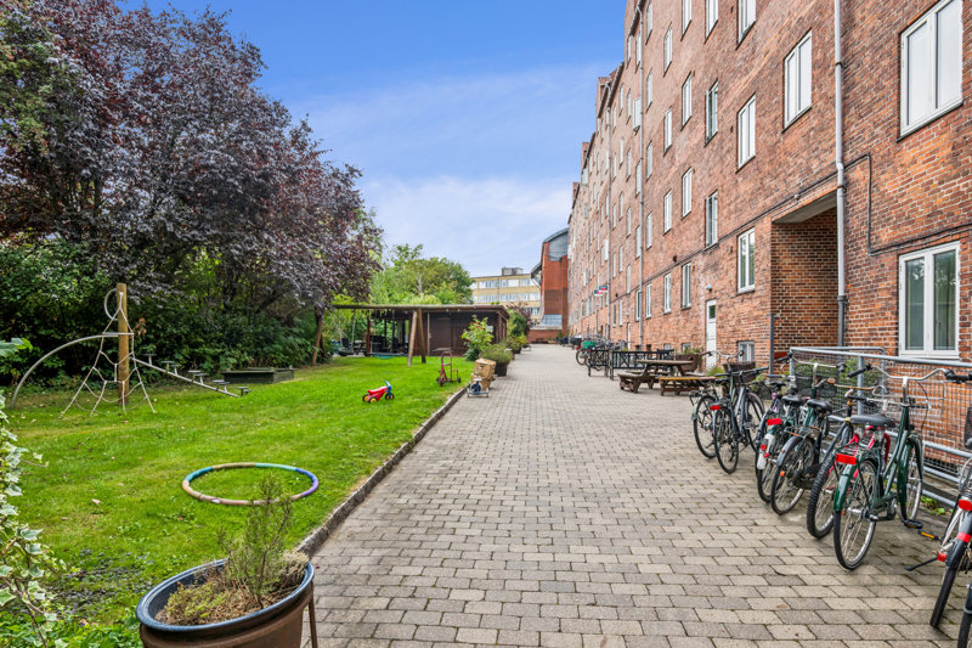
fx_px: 540
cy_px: 324
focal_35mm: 20
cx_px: 486
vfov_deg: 61.9
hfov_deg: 84.0
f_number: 9
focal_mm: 20
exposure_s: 1/25
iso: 100
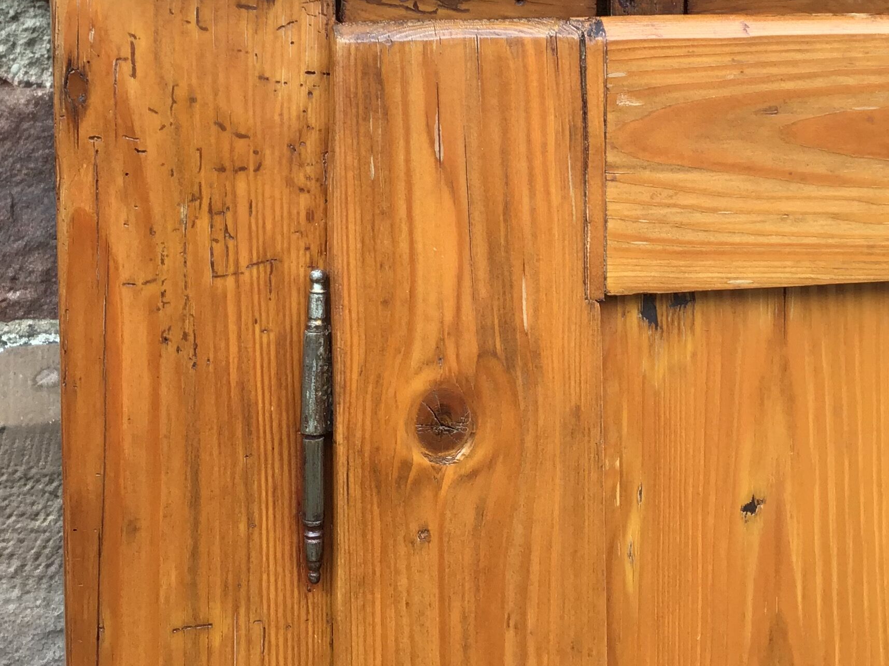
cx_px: 431
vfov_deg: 24.5
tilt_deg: -1.9
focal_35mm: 59
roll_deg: +0.8
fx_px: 1515
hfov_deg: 32.7
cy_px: 143
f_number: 2.4
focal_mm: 3.3
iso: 25
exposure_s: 1/100
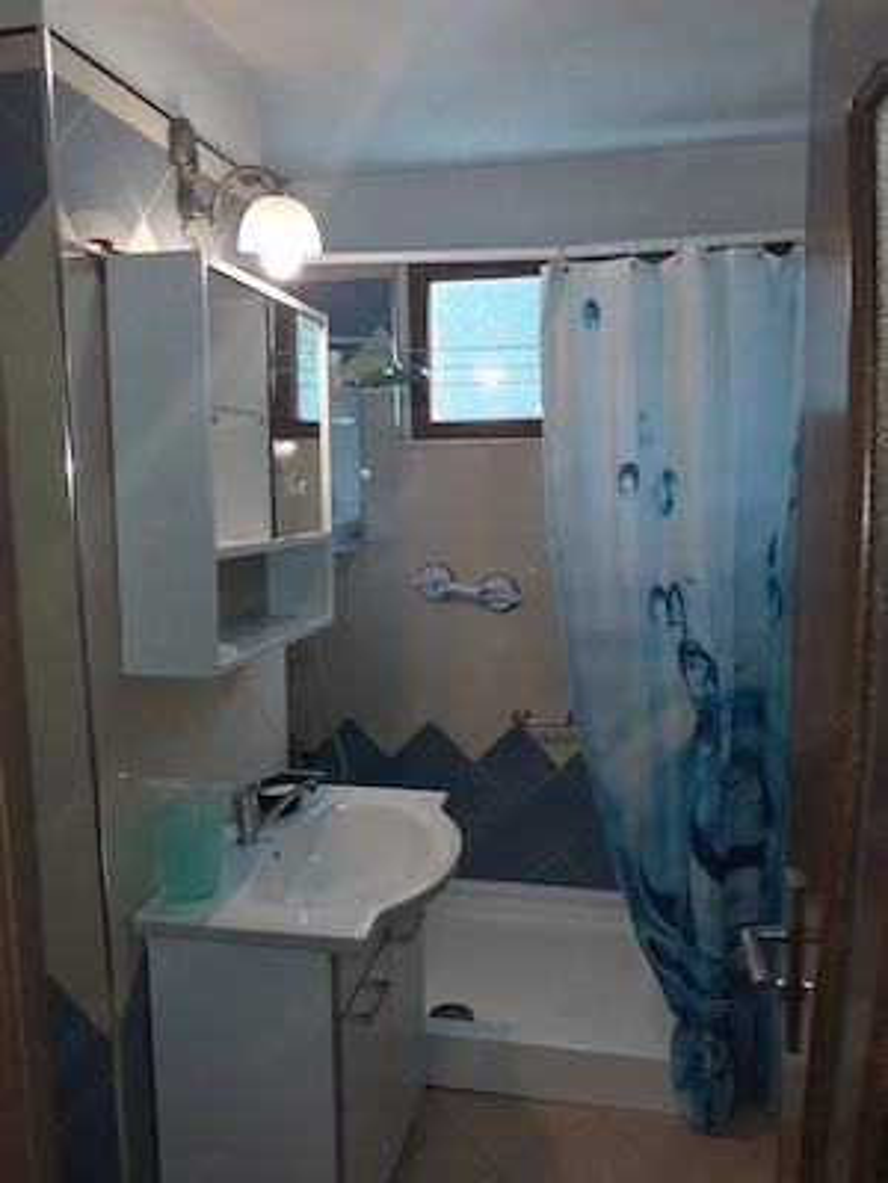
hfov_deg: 51.4
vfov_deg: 65.3
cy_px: 592
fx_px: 924
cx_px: 444
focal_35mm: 27
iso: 50
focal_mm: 3.6
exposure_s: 1/50
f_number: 1.9
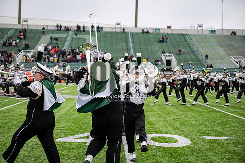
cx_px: 122
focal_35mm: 57
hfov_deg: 35.0
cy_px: 82
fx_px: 388
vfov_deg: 23.8
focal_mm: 57
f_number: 2.8
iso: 160
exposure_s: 1/500
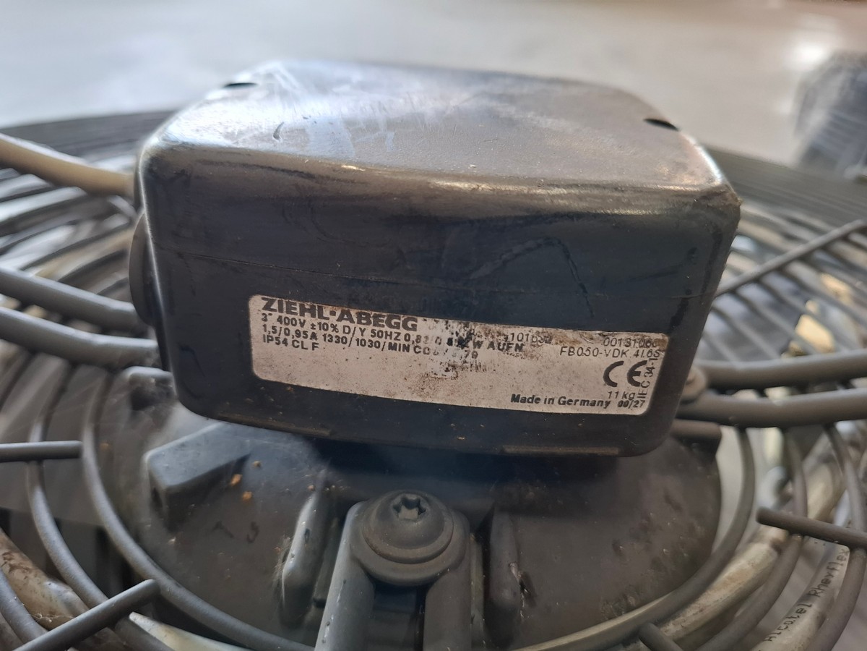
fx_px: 576
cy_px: 326
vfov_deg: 58.9
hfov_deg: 73.9
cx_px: 434
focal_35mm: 23
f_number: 1.8
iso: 320
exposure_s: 1/33
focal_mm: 5.54
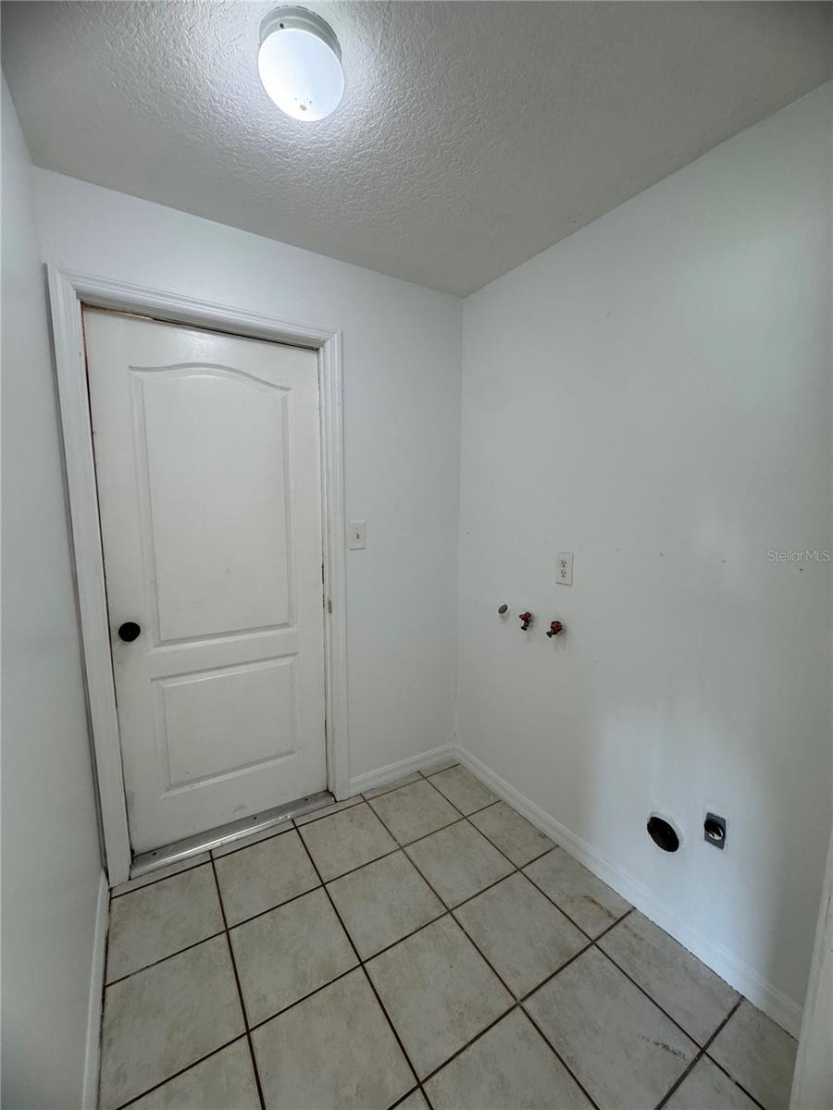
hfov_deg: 85.7
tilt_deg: -7.3
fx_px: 449
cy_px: 555
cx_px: 416
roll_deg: -0.2
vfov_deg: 102.1
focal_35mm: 14
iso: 320
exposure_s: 1/120
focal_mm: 2.22
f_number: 2.2
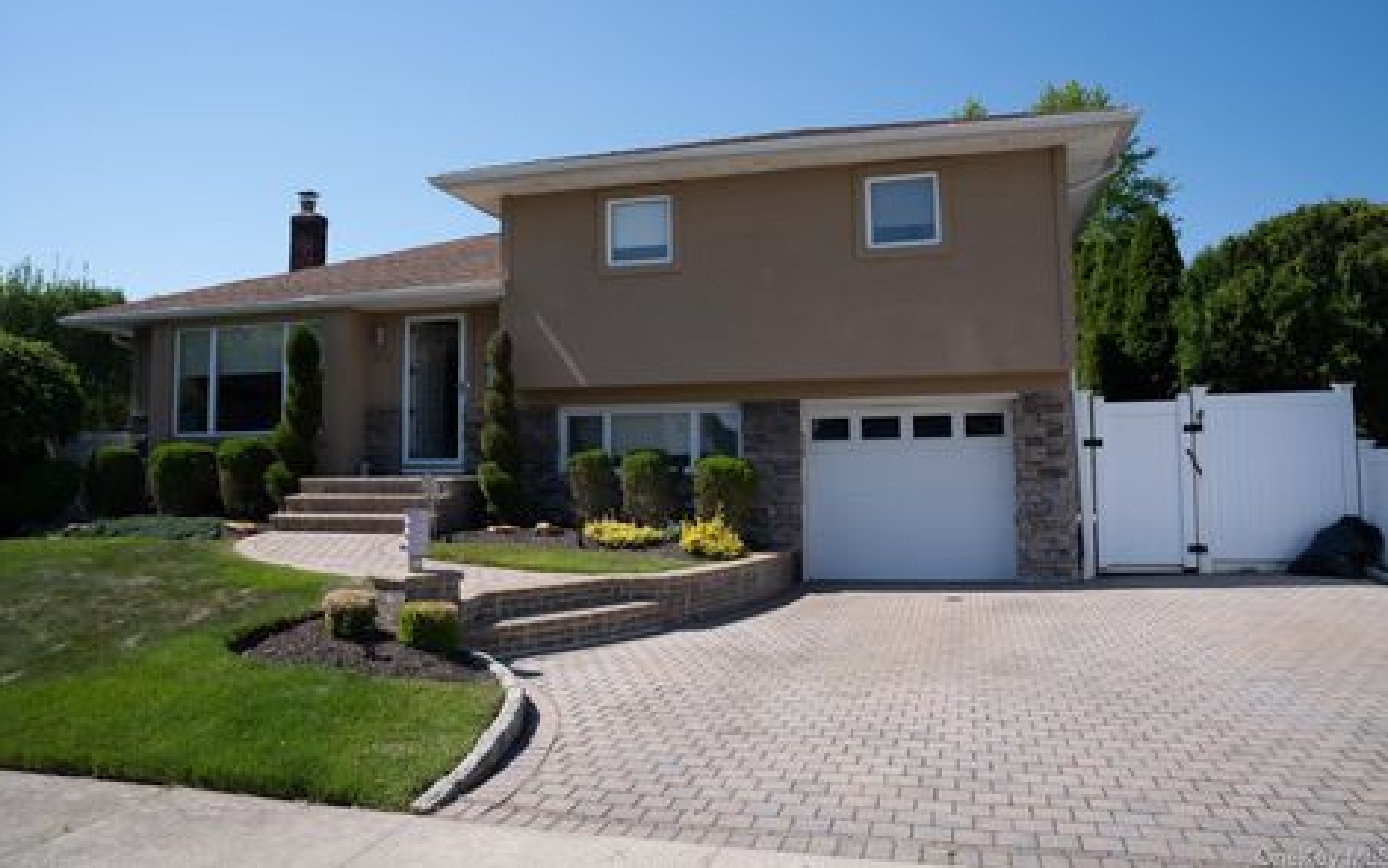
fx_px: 984
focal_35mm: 26
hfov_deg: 70.4
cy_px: 382
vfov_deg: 47.5
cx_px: 664
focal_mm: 24
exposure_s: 1/200
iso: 80
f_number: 8
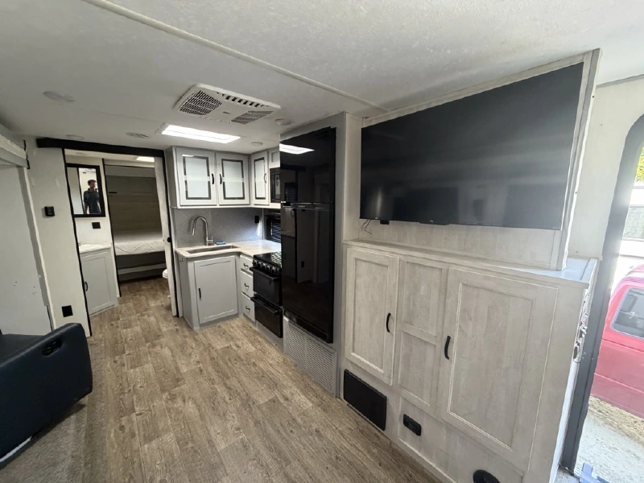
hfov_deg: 102.1
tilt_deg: -5.8
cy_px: 242
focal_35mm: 14
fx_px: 260
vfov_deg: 85.7
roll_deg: +1.0
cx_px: 322
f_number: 2.2
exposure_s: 1/62
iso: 320
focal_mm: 2.22
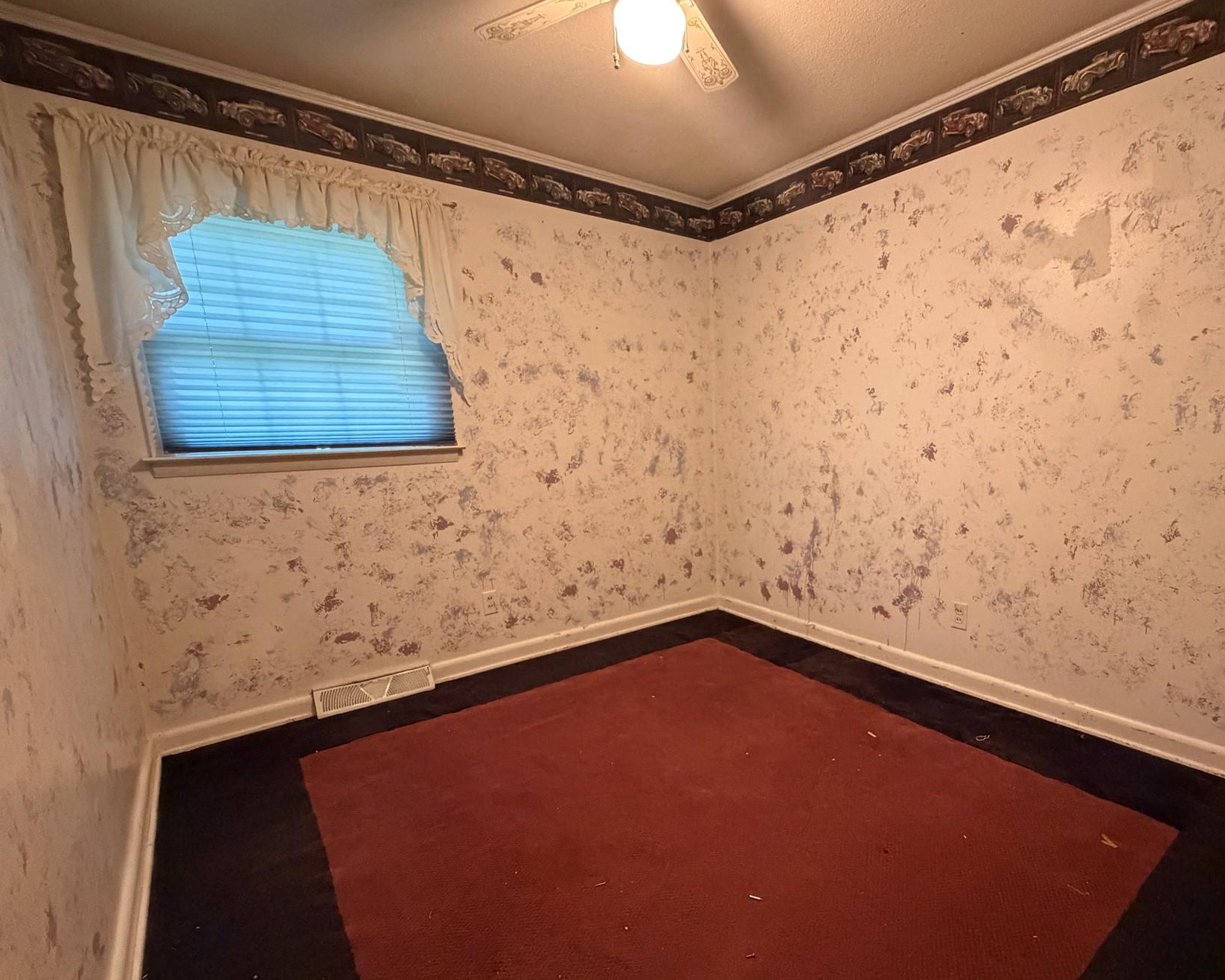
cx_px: 728
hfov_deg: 88.6
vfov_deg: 76.7
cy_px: 545
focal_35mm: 17
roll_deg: +1.1
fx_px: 616
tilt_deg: -11.0
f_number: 2.2
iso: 1000
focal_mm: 2.22
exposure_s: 1/60
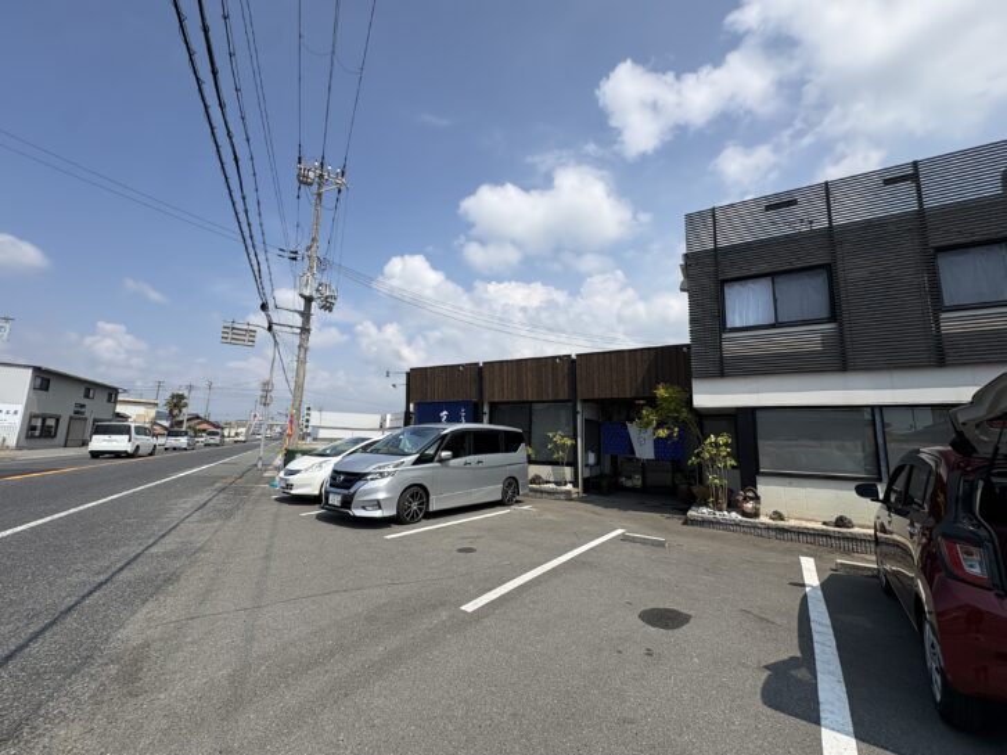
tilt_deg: +9.3
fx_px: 407
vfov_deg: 85.7
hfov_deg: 102.1
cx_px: 504
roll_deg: -1.1
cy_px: 378
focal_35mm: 14
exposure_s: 1/3247
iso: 50
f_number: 2.2
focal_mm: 2.22
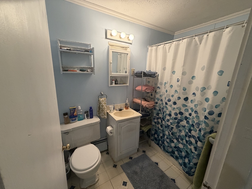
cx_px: 126
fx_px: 102
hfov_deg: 102.1
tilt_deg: -12.8
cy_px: 94
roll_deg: -3.0
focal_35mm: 14
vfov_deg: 85.7
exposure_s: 1/60
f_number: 2.2
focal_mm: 2.22
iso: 250
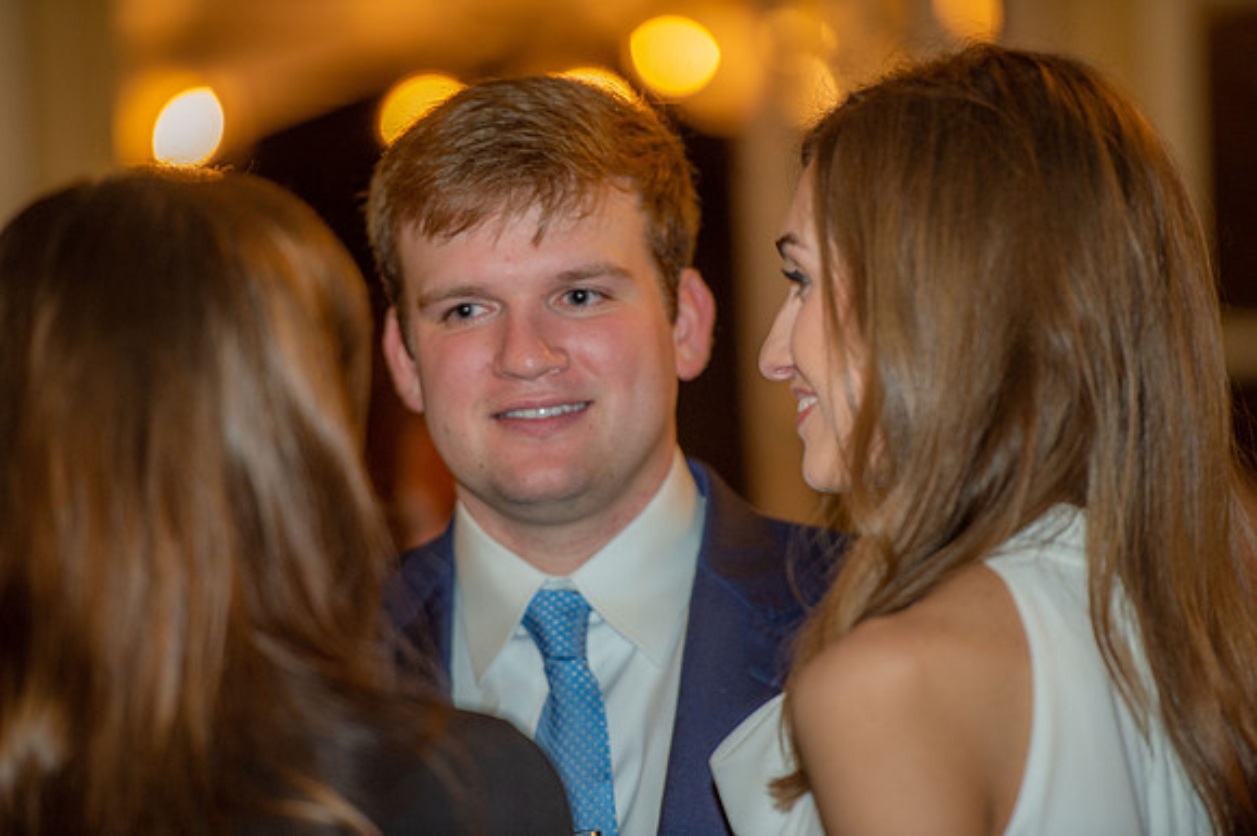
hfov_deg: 10.3
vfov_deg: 6.9
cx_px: 628
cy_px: 418
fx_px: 6979
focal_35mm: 200
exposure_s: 1/100
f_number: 2.8
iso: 1250
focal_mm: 200
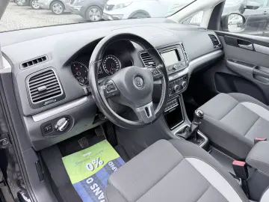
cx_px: 134
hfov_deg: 71.6
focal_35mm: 24
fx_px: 187
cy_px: 101
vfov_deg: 56.8
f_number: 1.78
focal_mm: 6.76
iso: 100
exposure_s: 1/186
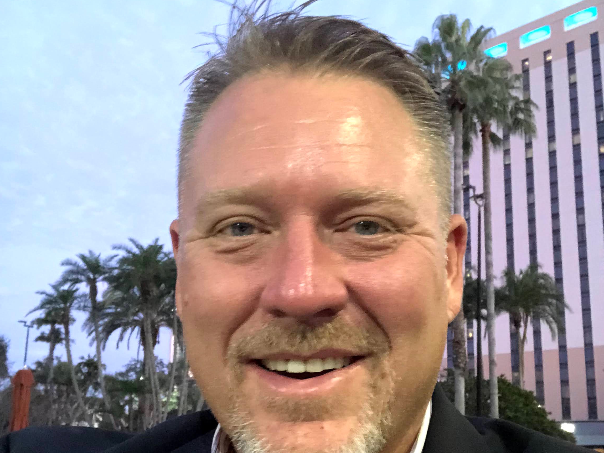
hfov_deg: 43.8
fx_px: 750
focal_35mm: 43
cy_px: 280
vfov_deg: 33.5
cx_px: 303
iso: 500
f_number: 2.2
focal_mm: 2.87
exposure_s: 1/15
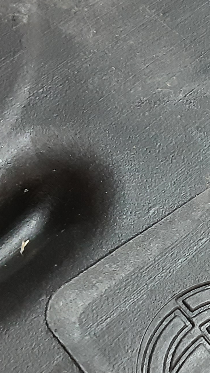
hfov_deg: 15.0
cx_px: 325
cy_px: 245
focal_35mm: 74
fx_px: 732
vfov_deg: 28.4
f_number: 1.9
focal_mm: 2.91
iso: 320
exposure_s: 1/25
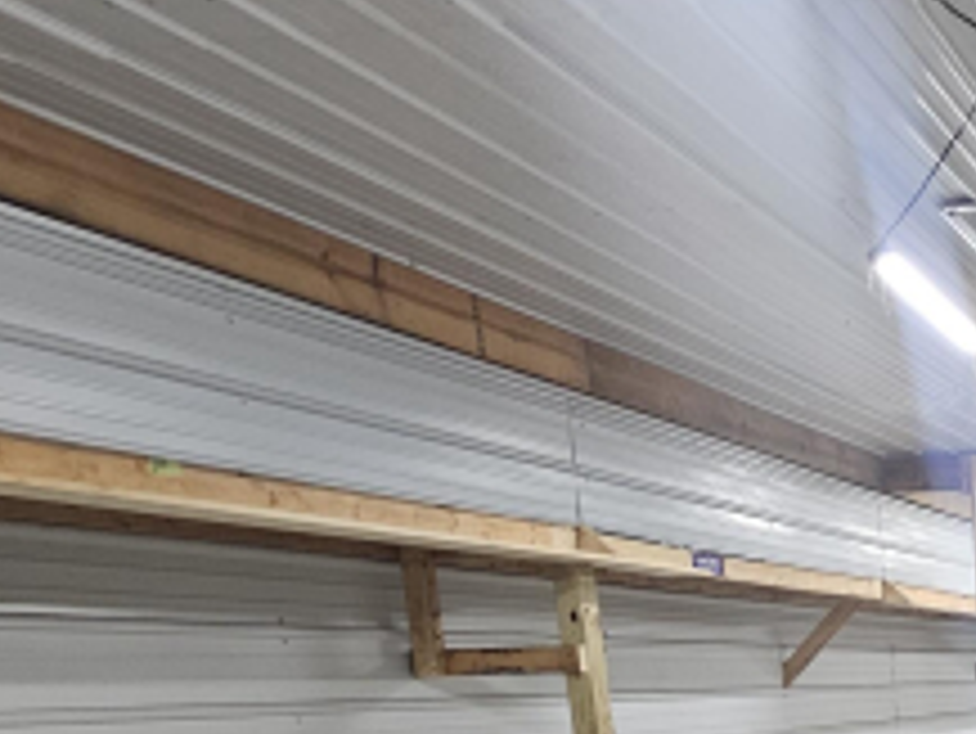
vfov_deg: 30.3
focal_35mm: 40
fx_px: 1128
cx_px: 1316
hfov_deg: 32.6
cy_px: 892
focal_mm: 2.2
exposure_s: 1/60
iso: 200
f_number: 2.2
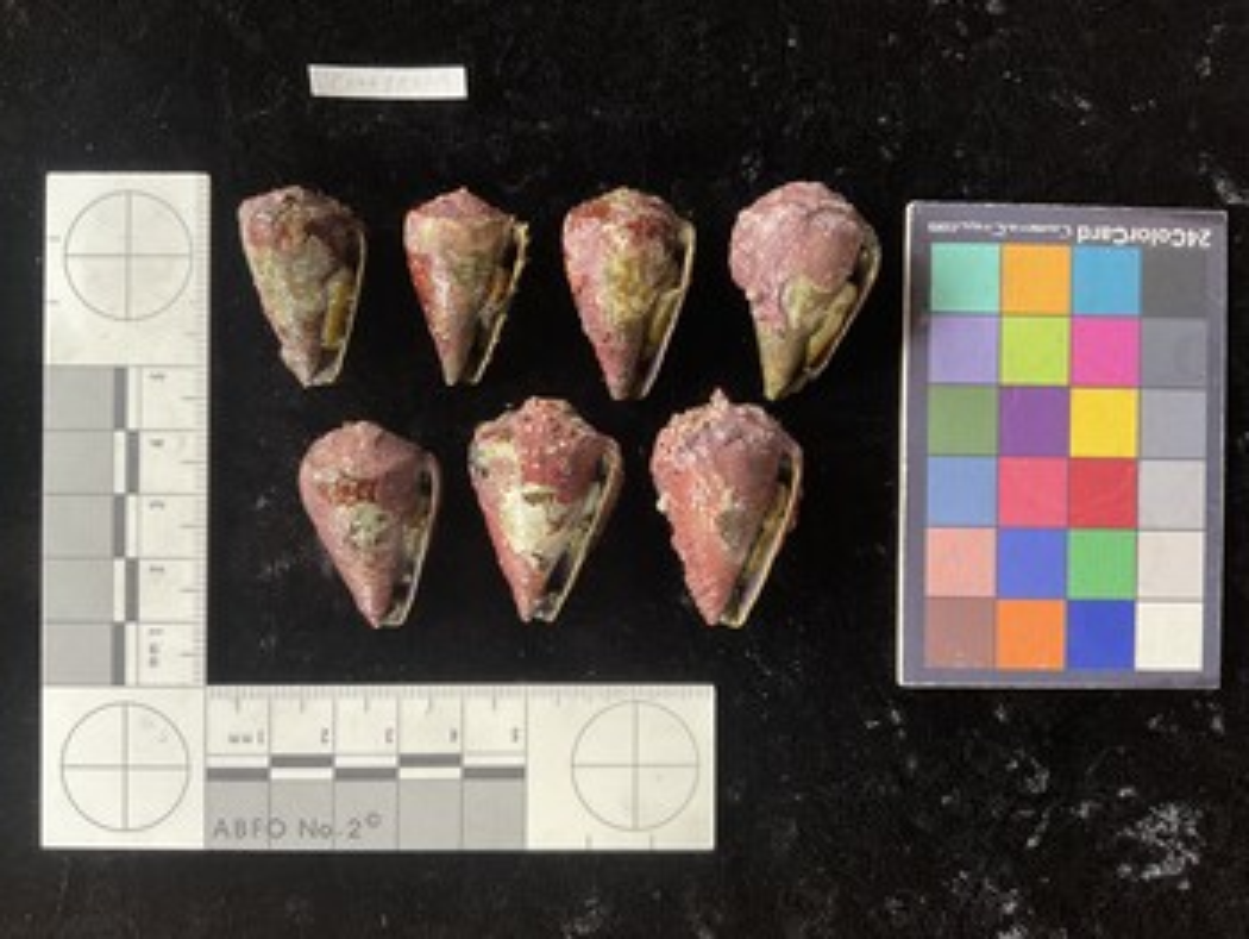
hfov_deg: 61.6
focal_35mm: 29
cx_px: 624
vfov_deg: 48.3
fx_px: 1047
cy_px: 470
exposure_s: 1/60
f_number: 1.8
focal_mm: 3
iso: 125
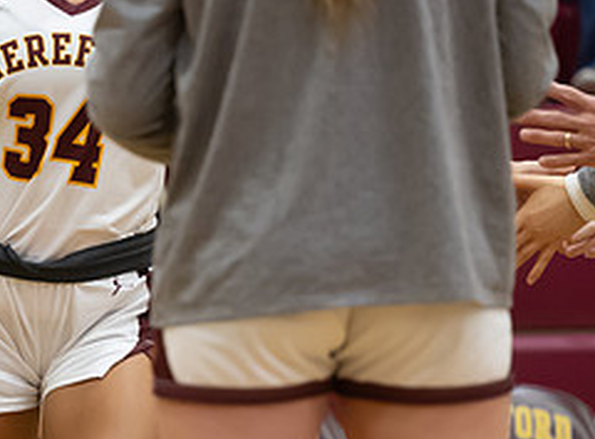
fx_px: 9397
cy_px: 325
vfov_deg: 2.7
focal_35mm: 550
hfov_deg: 3.6
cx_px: -145
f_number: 2.8
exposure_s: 1/640
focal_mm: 150
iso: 2800
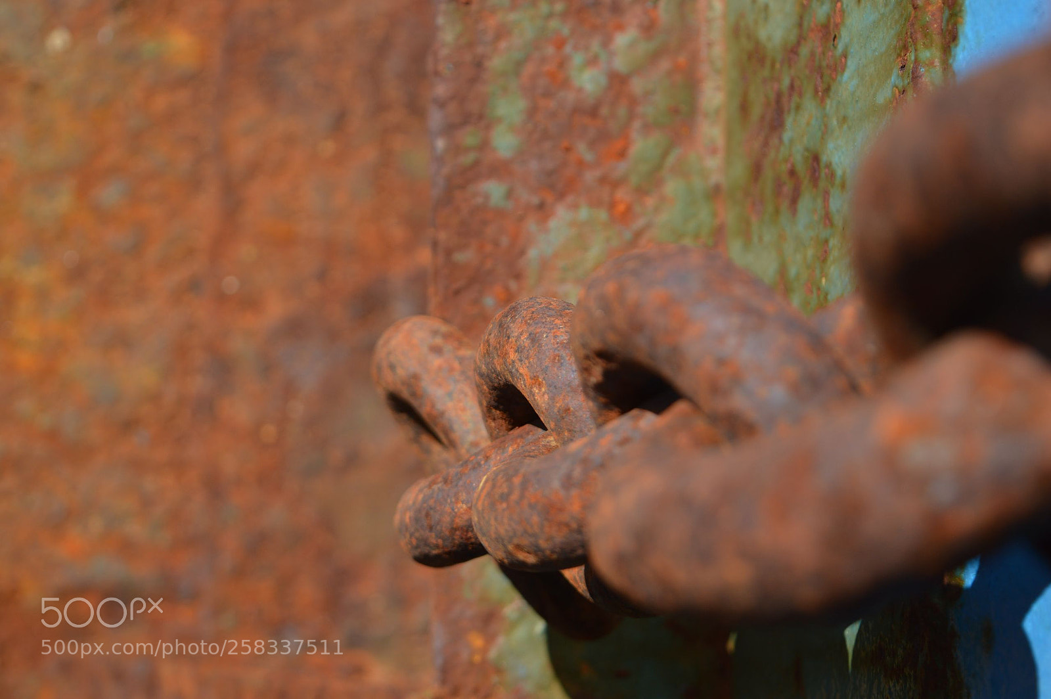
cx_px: 526
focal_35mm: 82
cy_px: 350
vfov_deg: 16.5
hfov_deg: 24.6
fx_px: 2407
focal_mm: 55
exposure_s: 1/500
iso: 100
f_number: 5.6
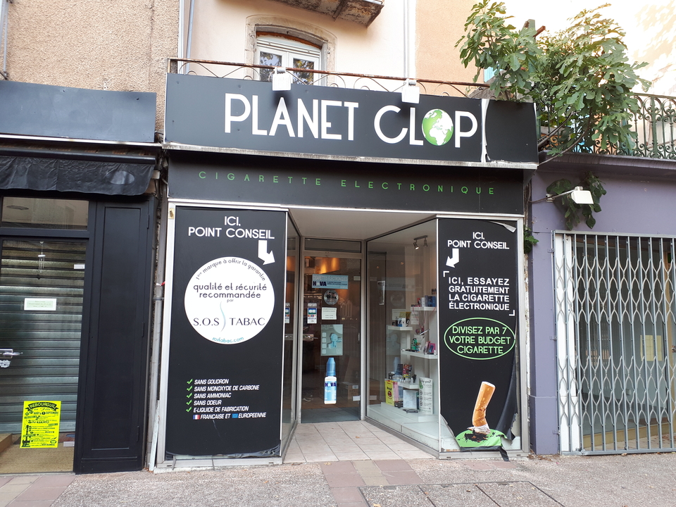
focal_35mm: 27
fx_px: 527
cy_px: 254
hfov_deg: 65.3
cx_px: 338
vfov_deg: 51.4
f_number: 1.9
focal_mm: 3.6
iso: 40
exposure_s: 1/101
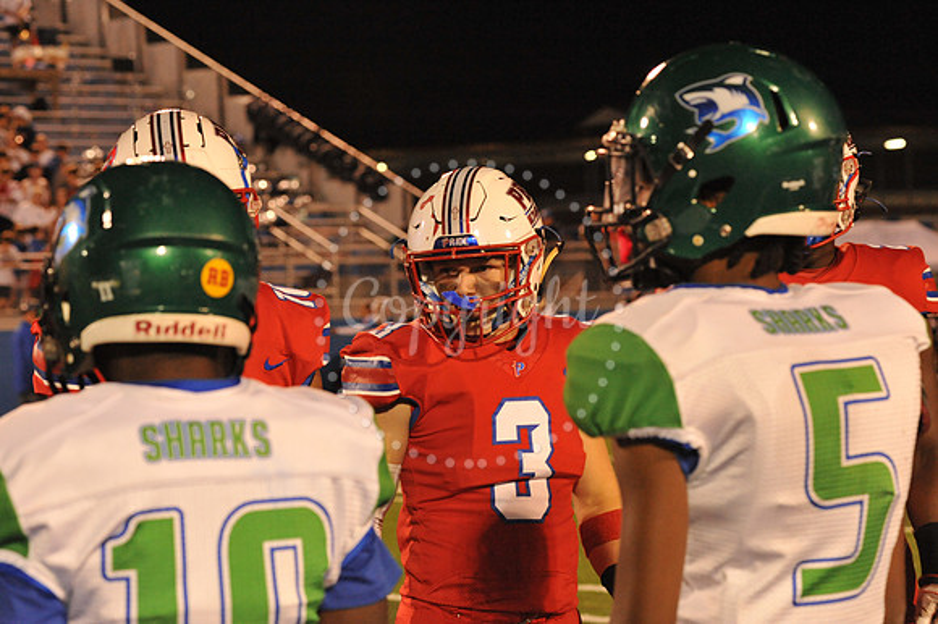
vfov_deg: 13.0
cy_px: 312
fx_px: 2734
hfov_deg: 19.5
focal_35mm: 105
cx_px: 469
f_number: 7.1
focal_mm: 105
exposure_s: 1/160
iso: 5000
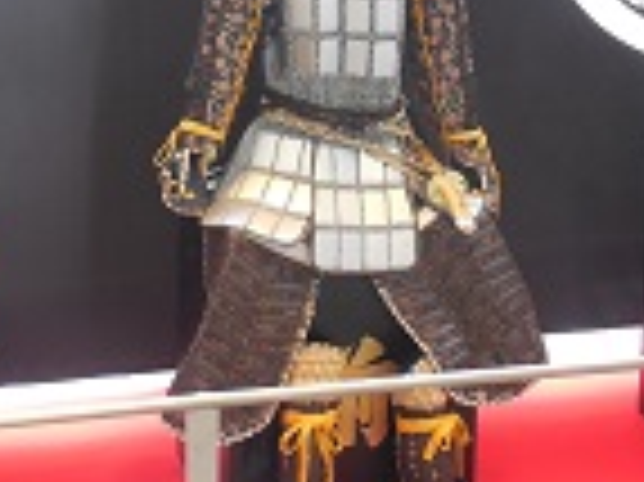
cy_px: 9
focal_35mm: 98
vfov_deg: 14.8
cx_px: 270
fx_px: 1822
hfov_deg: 20.0
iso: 400
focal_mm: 6.3
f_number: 3.7
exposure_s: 1/30
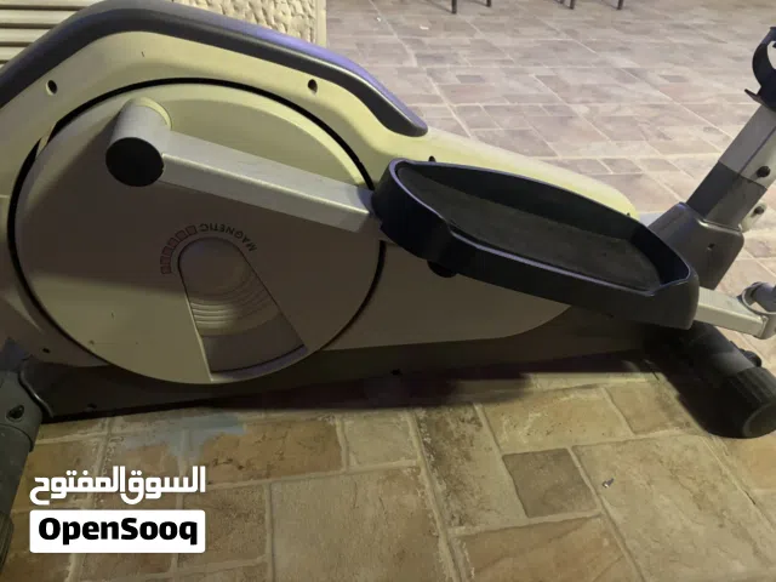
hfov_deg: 67.3
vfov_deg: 53.1
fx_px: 583
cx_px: 388
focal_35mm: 26
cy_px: 291
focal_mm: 5.96
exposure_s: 1/25
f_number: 1.6
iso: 640
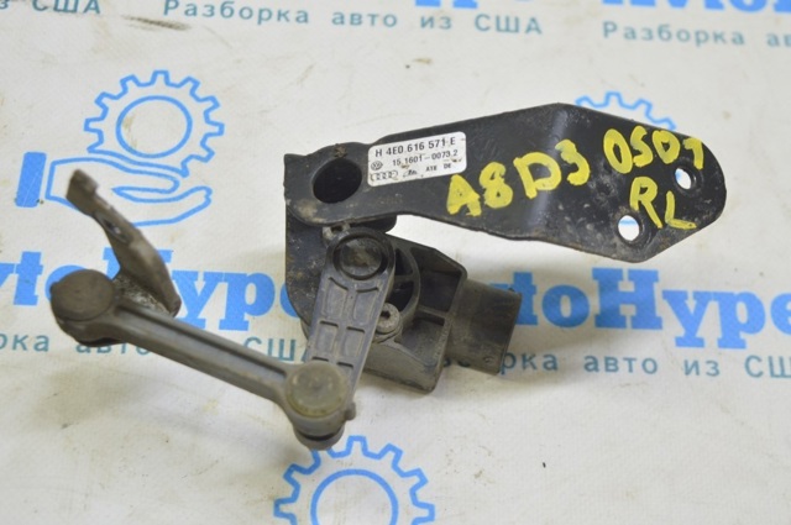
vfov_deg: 22.6
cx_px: 396
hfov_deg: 33.4
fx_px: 1317
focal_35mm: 60
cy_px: 262
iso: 400
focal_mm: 40
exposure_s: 1/20
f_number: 5.6
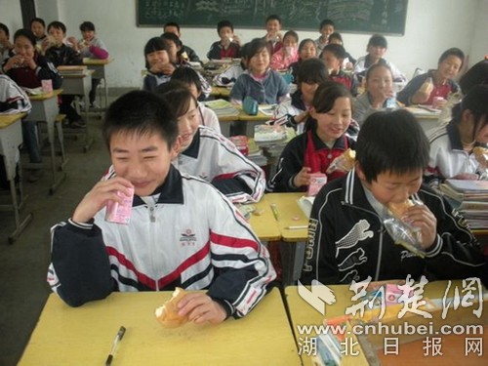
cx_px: 244
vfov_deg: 40.7
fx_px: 493
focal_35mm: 35
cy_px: 183
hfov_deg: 52.6
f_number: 3.5
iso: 400
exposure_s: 1/30
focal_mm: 6.3
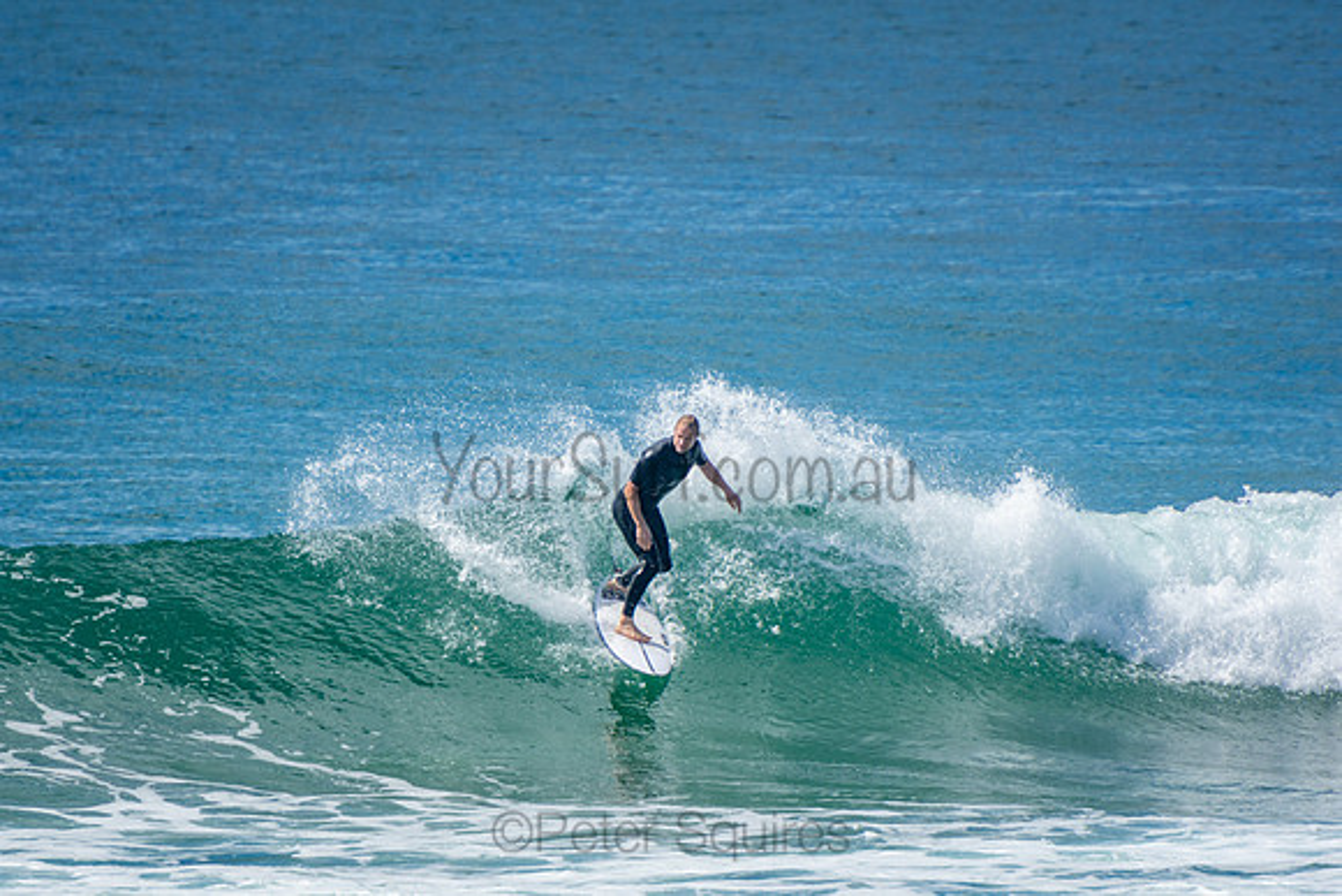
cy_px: 448
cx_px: 671
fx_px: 22371
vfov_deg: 2.3
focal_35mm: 600
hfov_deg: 3.4
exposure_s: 1/1250
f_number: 5.6
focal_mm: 400
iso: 200
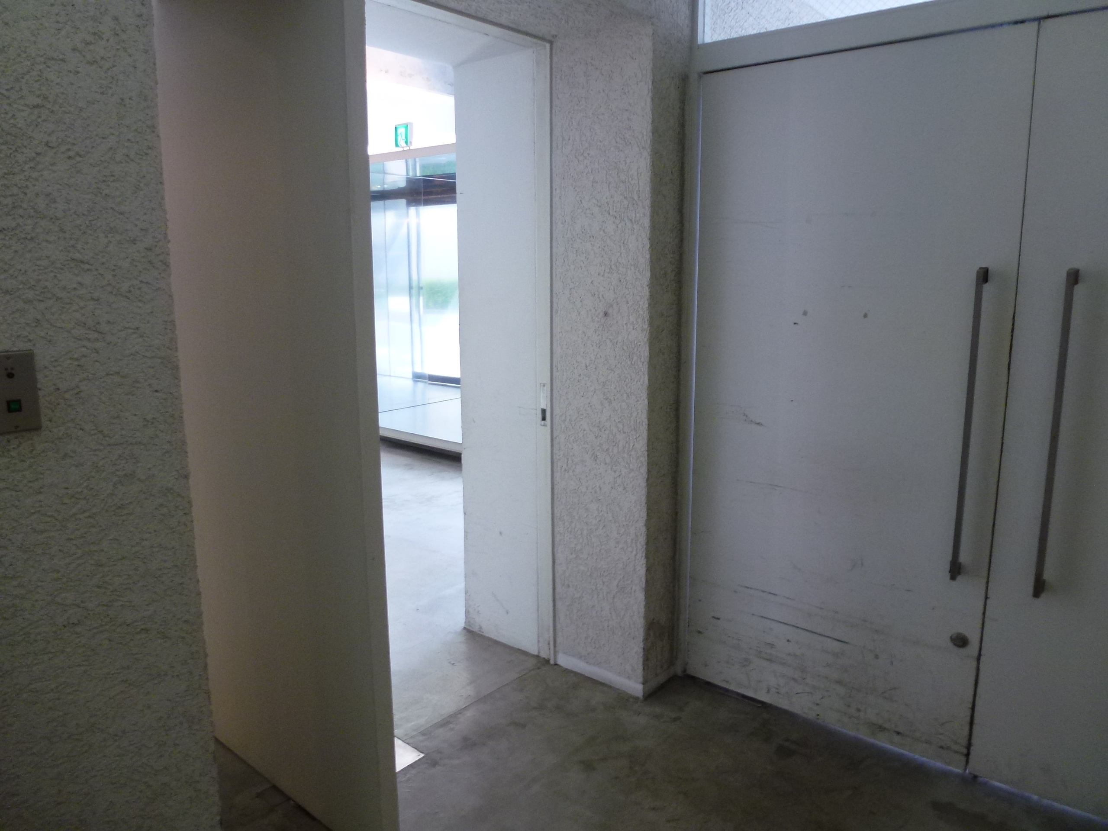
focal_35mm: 24
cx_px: 554
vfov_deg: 56.8
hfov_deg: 71.6
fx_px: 768
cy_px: 416
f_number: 3.3
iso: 200
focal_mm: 4.3
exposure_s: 1/25
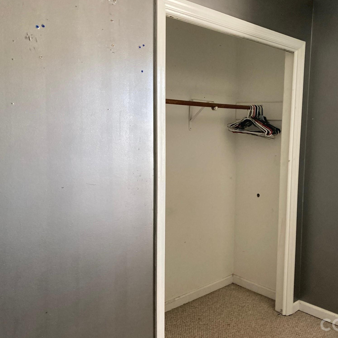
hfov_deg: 47.7
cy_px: 168
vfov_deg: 48.5
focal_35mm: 34
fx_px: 376
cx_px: 225
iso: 160
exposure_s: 1/60
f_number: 1.8
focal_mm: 3.99
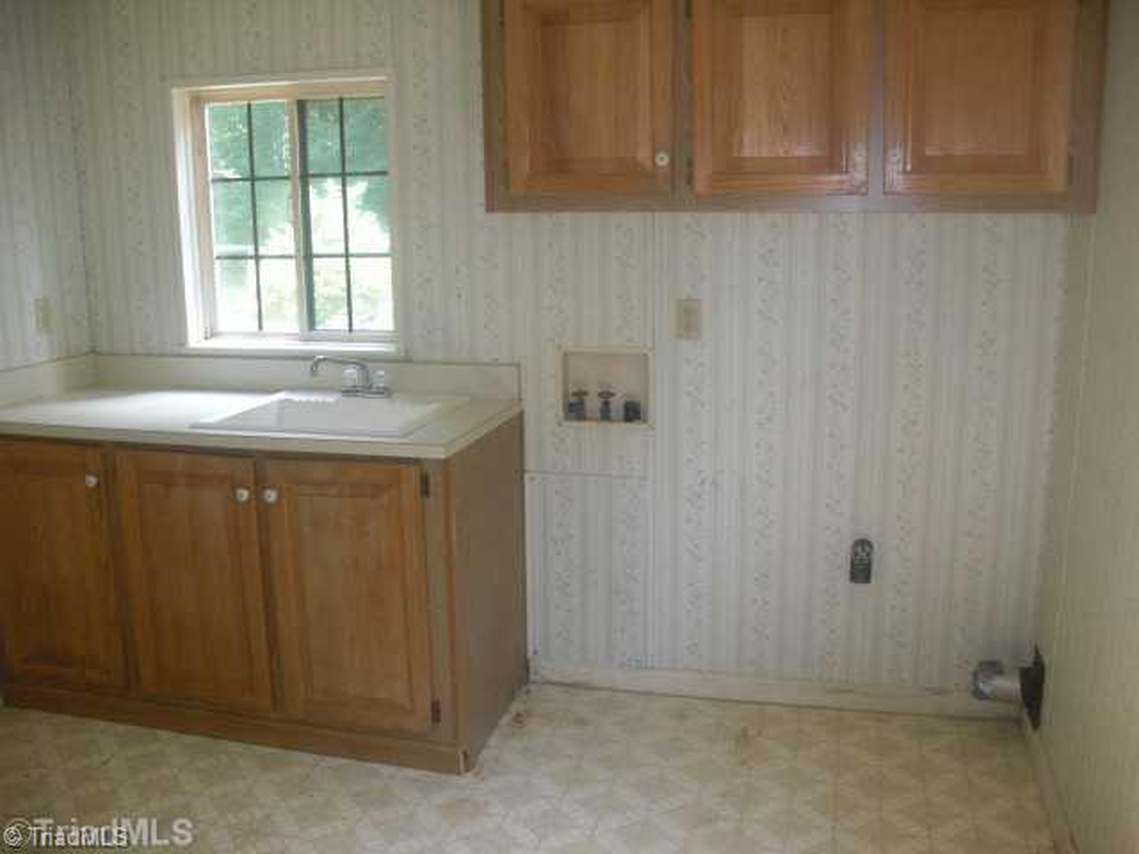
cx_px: 570
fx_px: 1185
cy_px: 427
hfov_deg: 51.4
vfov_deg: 39.7
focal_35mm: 36
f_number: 2.8
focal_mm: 6.3
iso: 200
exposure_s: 1/60
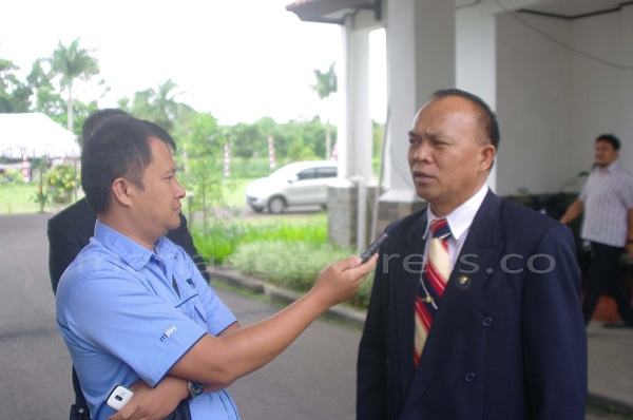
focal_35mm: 42
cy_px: 210
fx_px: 737
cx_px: 316
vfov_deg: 31.8
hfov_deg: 46.5
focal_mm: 28
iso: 100
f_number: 3.5
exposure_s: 1/100
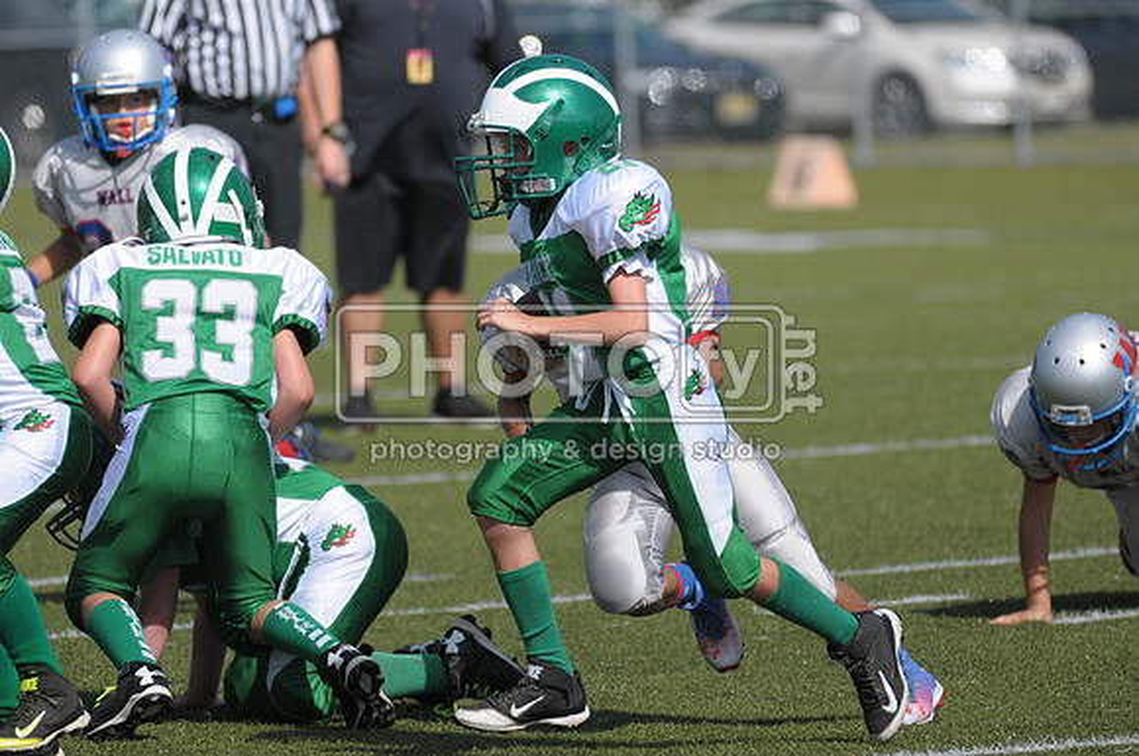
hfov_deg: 5.7
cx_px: 570
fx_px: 11374
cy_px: 378
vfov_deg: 3.8
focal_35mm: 360
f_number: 4
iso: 640
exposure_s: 1/8000
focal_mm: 240
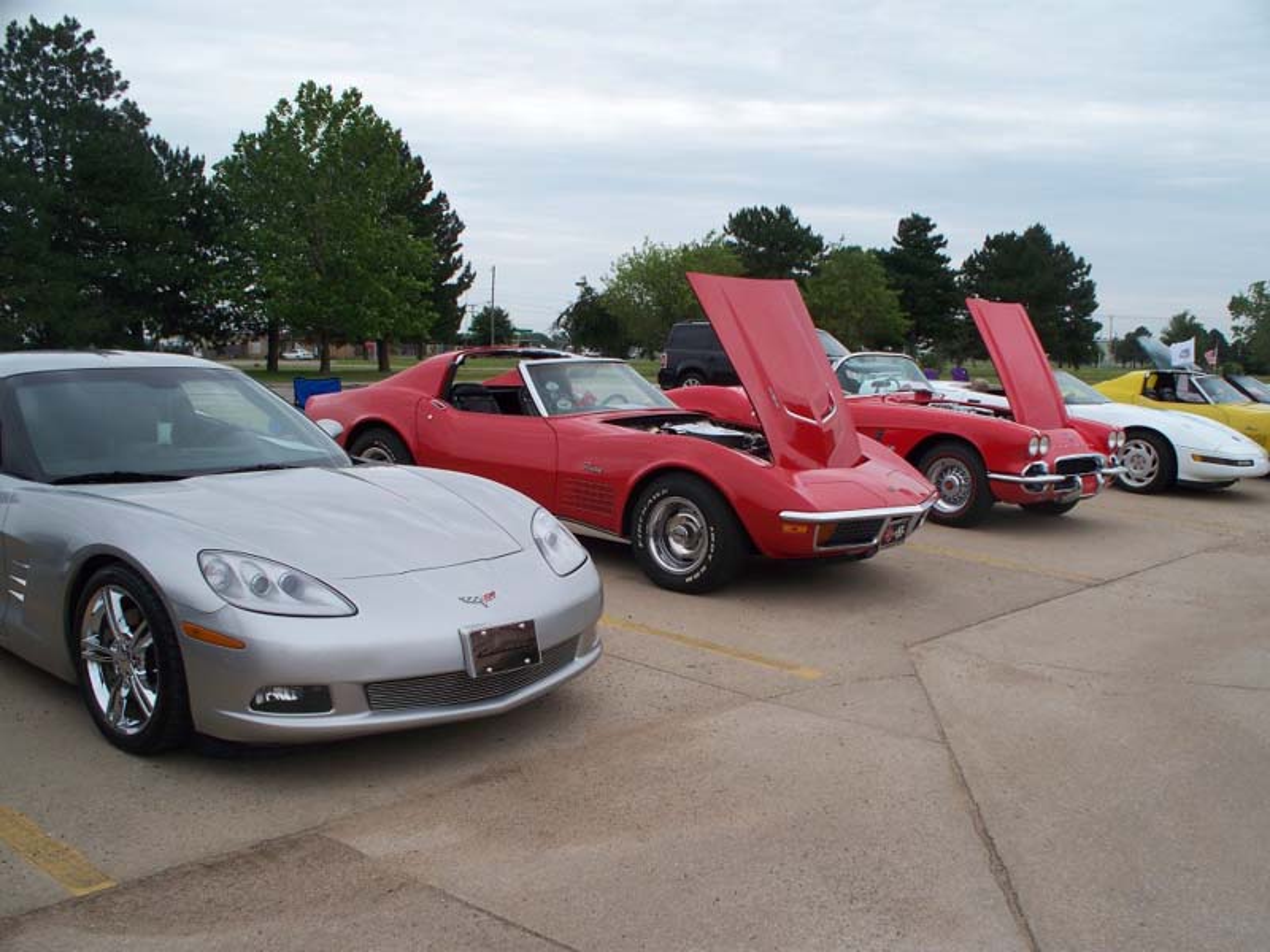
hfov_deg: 51.4
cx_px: 635
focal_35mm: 36
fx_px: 1321
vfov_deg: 39.7
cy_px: 476
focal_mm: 7.5
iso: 64
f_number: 5
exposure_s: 1/250
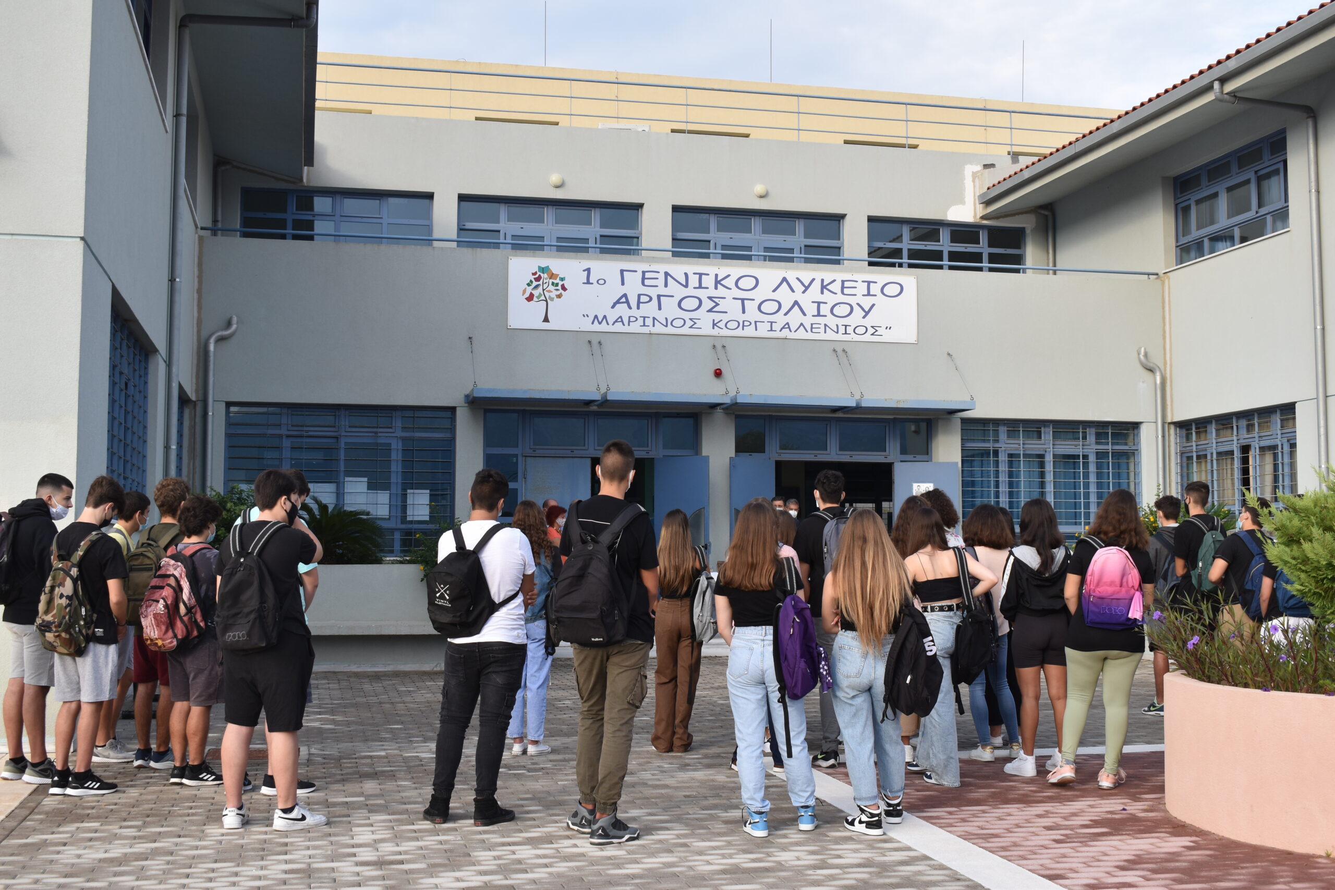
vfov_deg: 33.0
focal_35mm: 40
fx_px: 1502
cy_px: 445
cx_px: 668
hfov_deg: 47.9
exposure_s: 1/250
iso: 200
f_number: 7.1
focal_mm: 27
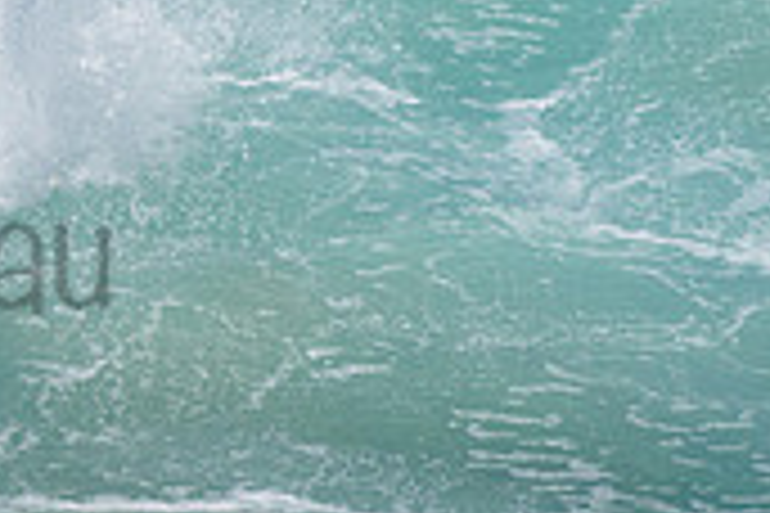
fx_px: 44464
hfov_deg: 1.0
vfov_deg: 0.7
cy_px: 17
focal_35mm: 2079
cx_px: -308
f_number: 5.6
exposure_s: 1/2000
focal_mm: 500
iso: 90
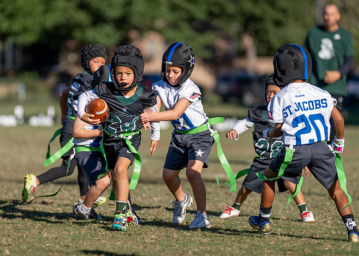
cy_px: 121
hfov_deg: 8.0
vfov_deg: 5.7
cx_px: 156
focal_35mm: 251
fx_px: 2562
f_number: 2.8
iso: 100
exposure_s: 1/2000
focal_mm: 200
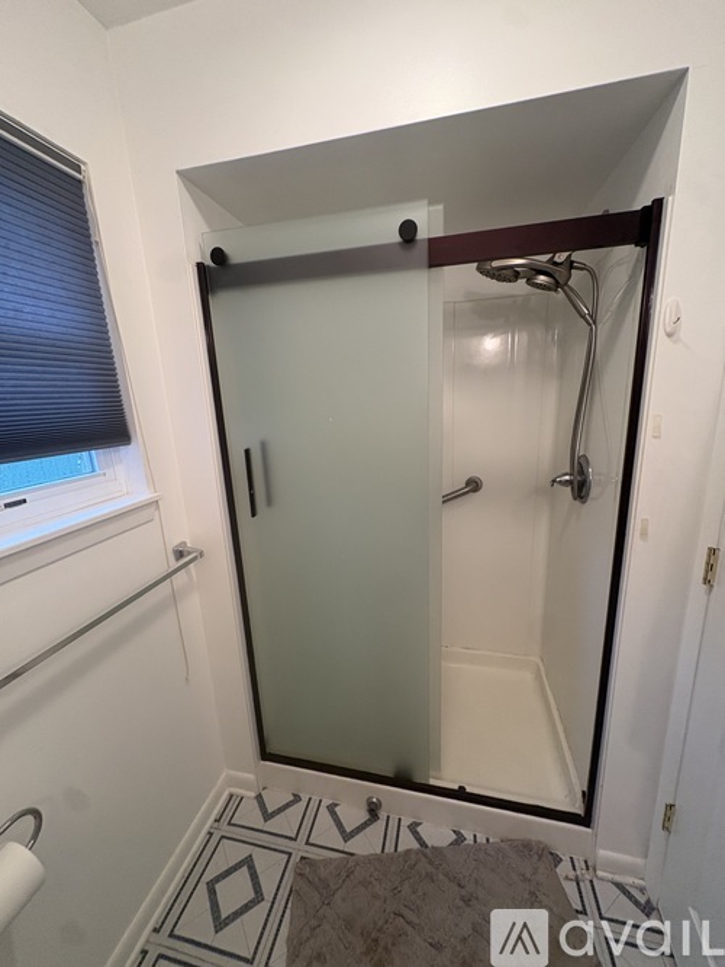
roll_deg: +2.4
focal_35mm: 14
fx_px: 391
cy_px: 484
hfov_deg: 85.7
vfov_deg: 102.1
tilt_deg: -12.6
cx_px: 362
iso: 250
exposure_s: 1/60
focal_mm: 2.22
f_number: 2.2
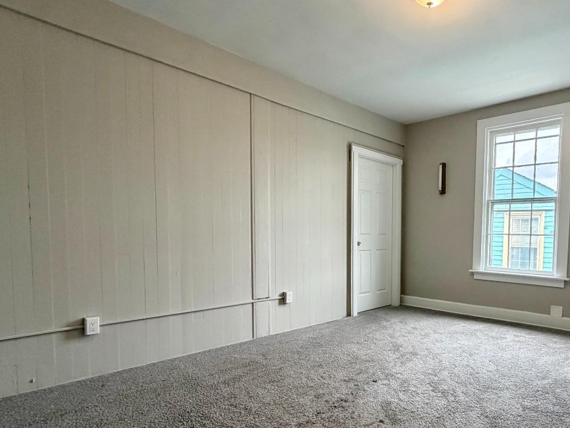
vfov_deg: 60.5
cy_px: 259
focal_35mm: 22
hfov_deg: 73.1
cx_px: 398
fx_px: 362
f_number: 2.2
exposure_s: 1/121
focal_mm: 2.22
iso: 200
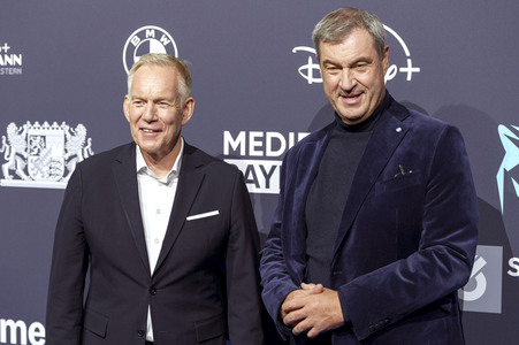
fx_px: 1210
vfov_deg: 16.2
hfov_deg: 24.2
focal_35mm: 84
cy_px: 172
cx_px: 260
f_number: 4
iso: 800
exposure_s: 1/250
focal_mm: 84
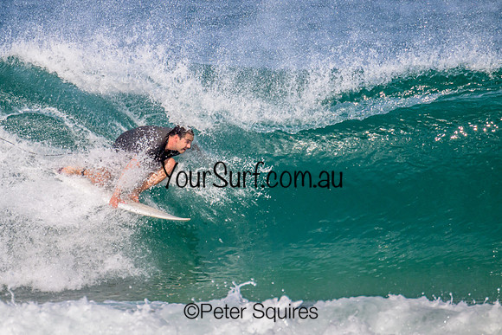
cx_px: 200
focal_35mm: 963
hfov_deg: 2.1
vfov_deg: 1.4
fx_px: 13431
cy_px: 149
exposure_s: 1/2000
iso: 900
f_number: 11
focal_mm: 800
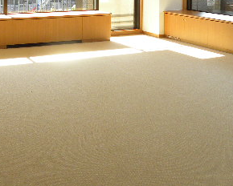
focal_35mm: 56
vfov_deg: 25.7
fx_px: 386
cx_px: 65
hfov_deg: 33.1
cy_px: -2
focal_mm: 4.6
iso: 64
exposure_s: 1/88.7
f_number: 3.2
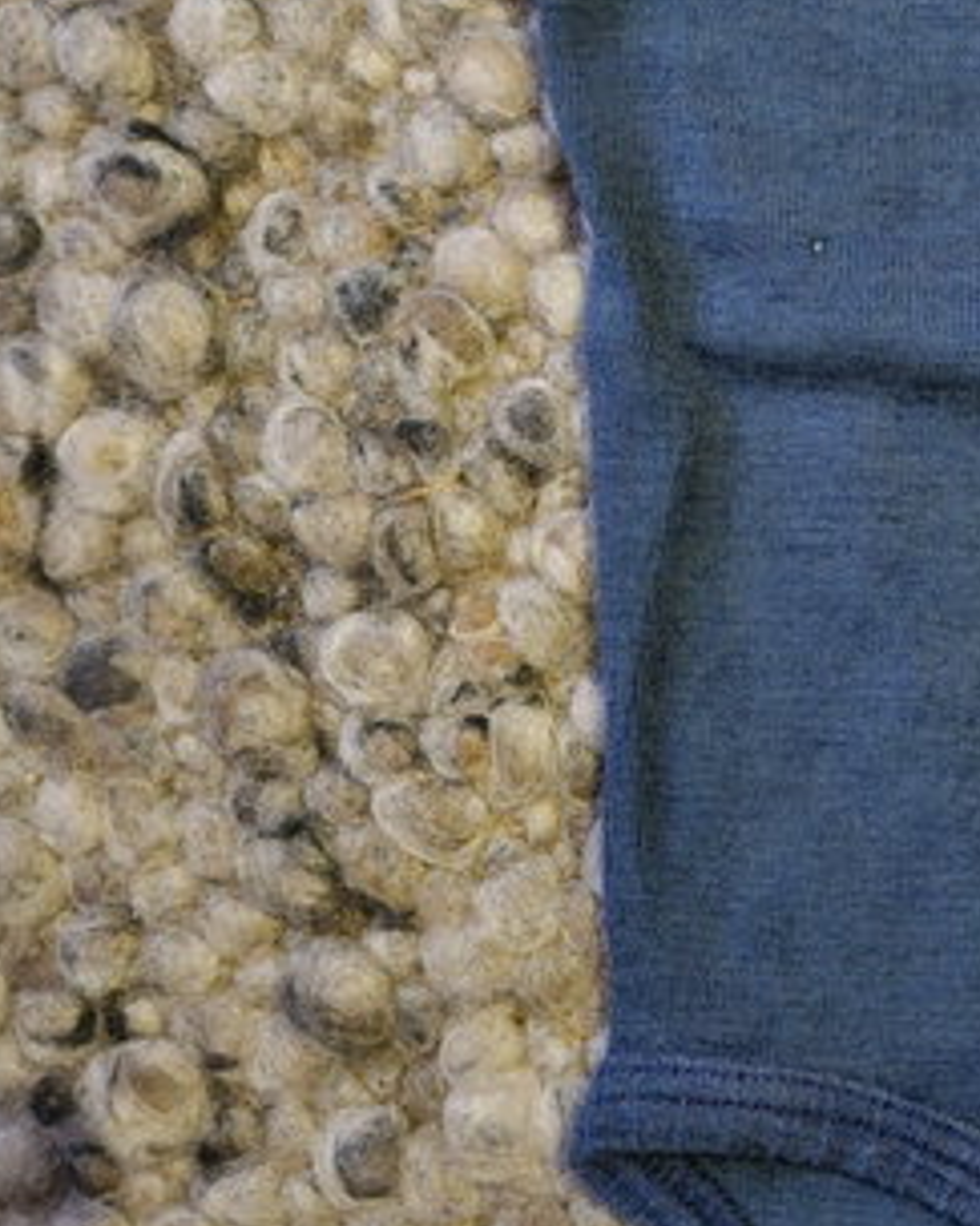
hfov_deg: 22.6
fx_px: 2213
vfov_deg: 30.1
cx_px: 1230
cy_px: 224
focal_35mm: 61
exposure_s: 1/16.7
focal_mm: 5.4
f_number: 1.8
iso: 1250
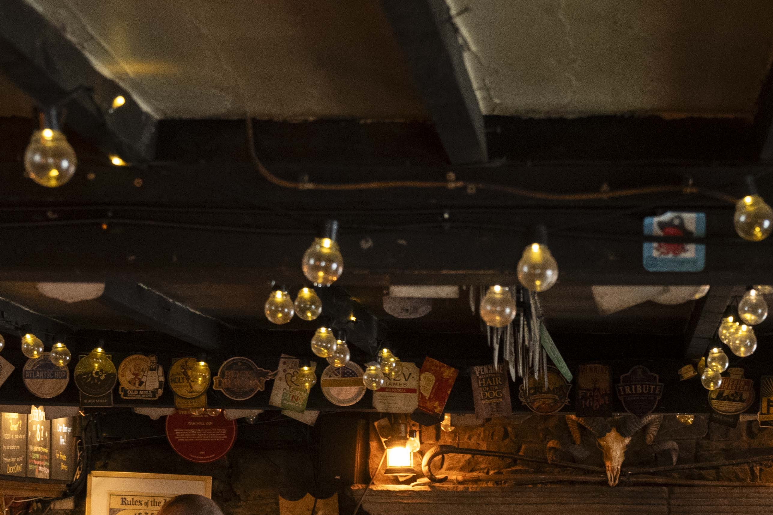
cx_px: 633
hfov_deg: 20.6
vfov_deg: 13.8
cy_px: 526
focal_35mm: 98
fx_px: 2096
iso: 1600
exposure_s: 1/40
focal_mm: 30.5
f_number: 3.5
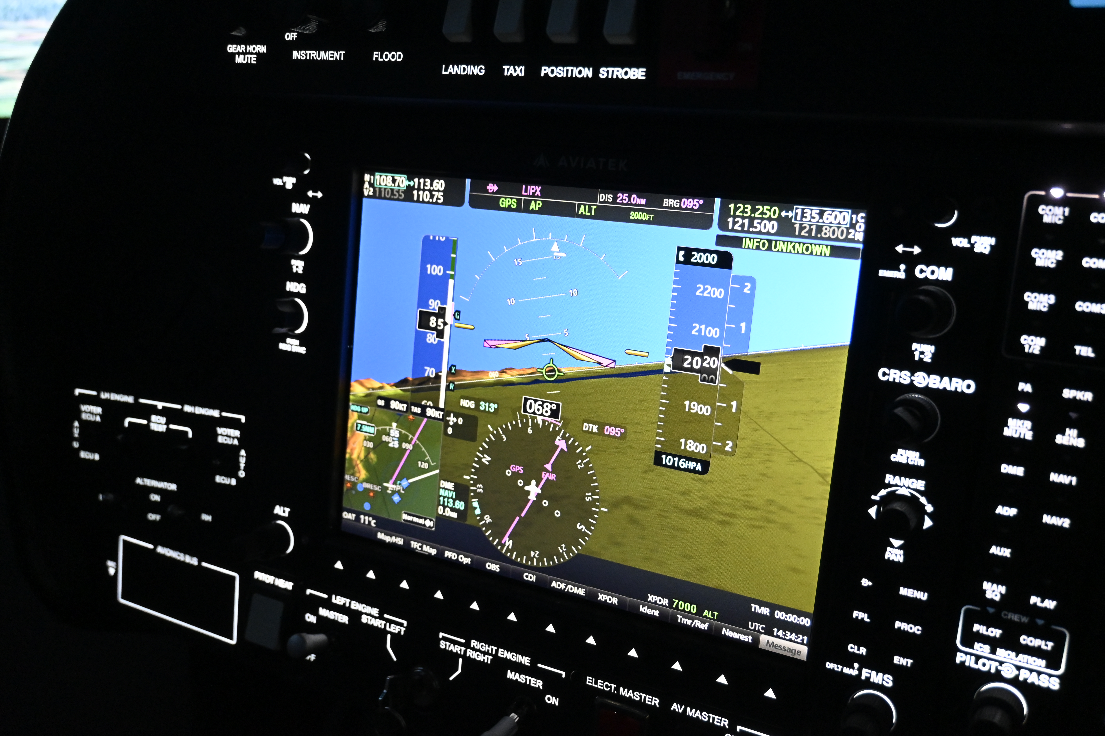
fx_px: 1036
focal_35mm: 34
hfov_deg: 56.1
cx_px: 552
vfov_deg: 39.1
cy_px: 368
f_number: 4
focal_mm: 22.5
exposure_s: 1/125
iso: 3200
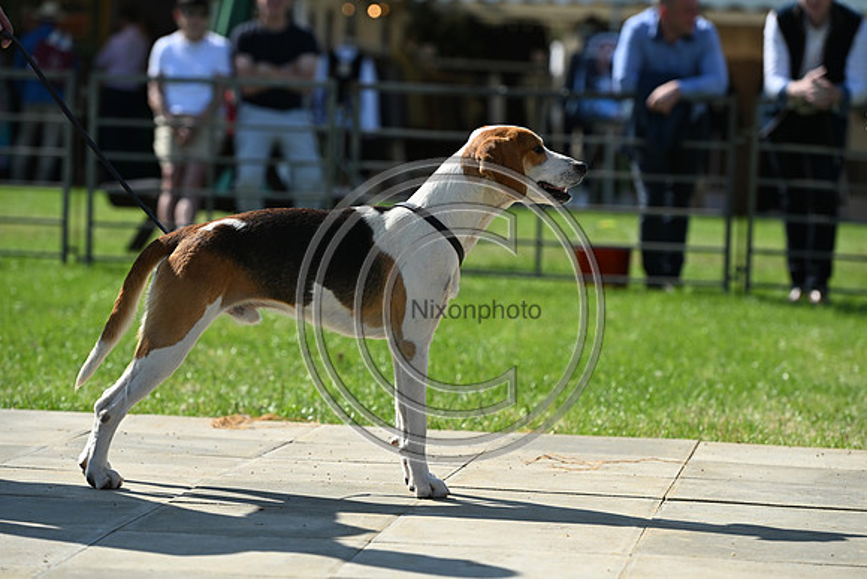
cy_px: 290
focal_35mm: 140
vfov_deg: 9.8
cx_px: 434
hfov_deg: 14.7
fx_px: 3372
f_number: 4.5
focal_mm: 140
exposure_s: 1/1250
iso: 180
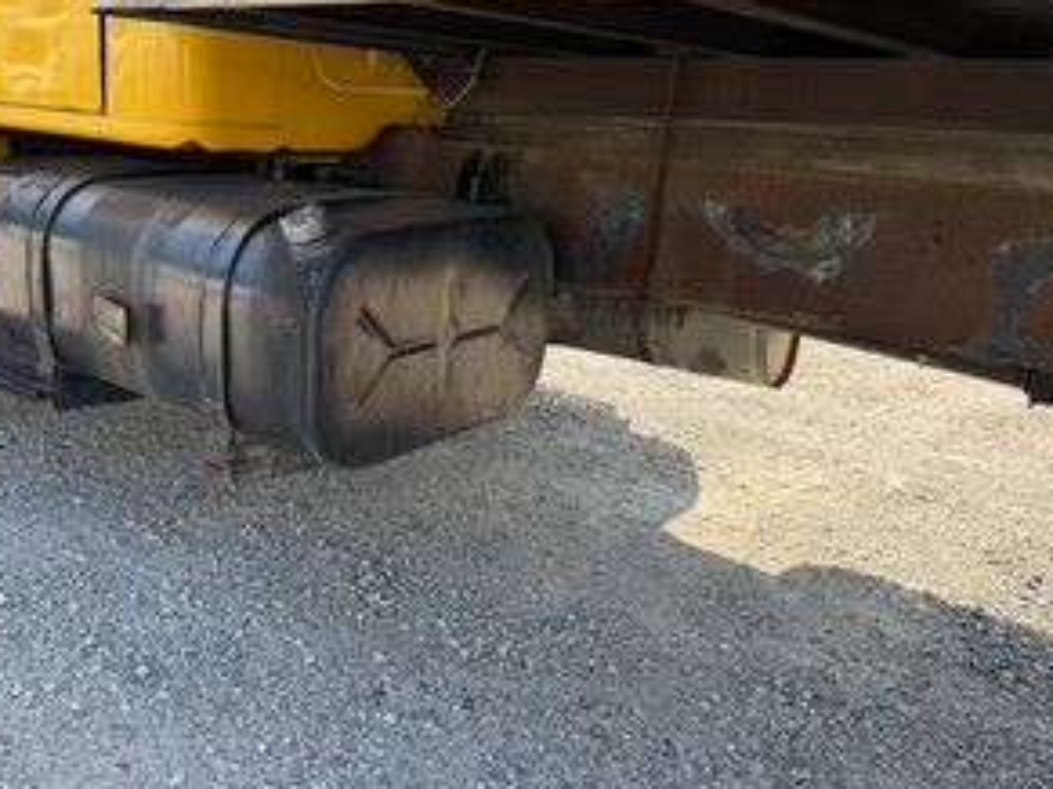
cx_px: 384
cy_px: 358
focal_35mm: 33
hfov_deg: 54.6
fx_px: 1003
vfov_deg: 42.9
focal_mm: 6.76
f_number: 1.78
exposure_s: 1/671
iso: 80
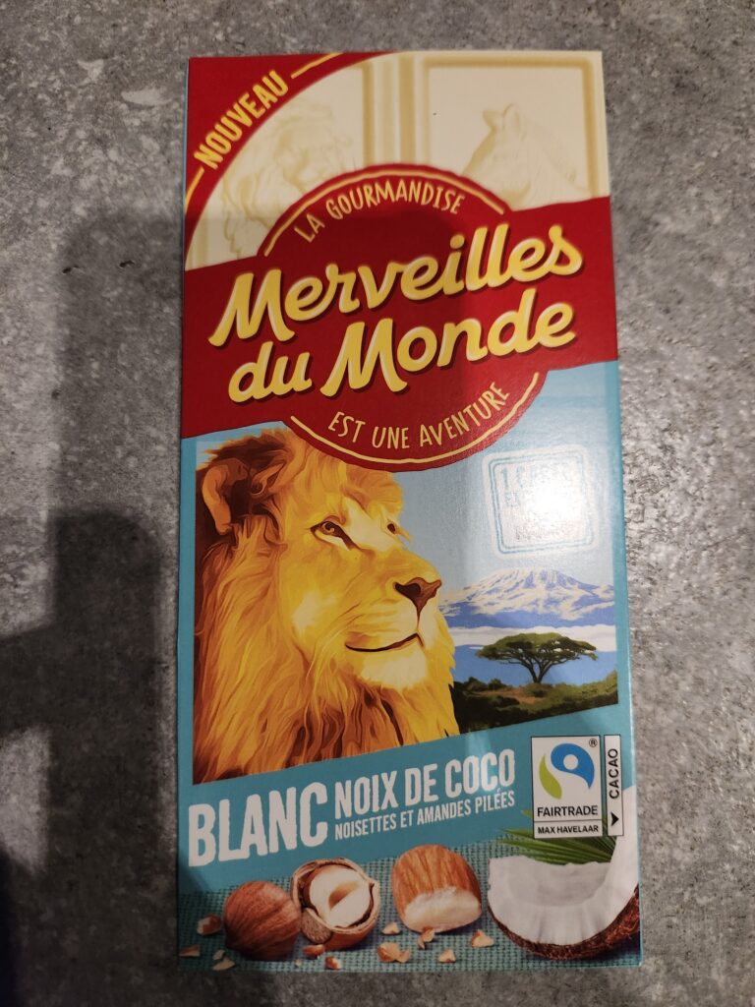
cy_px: 504
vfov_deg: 73.9
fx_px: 669
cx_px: 378
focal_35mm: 23
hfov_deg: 58.9
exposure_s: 1/100
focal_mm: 5.4
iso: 800
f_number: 1.8
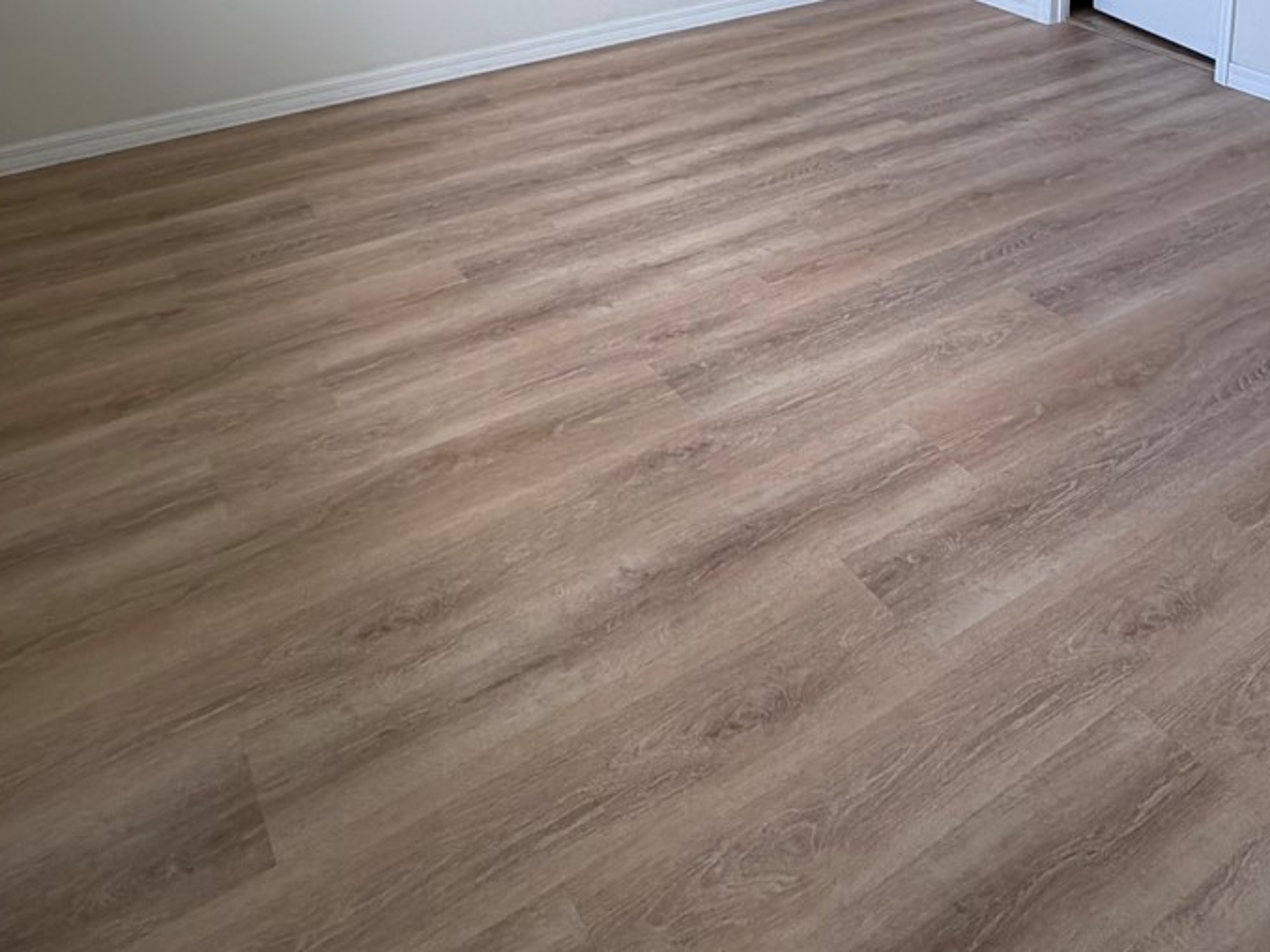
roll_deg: +1.5
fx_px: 1210
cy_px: -105
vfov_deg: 36.2
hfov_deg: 55.0
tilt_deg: -11.3
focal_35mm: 33
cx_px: 759
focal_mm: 2.22
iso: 100
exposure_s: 1/121
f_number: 2.2
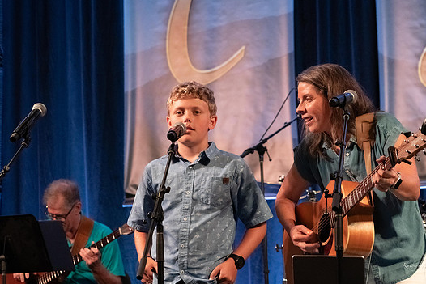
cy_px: 131
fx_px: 1408
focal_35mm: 119
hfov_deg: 17.2
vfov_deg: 11.5
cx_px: 222
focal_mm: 108
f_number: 6.3
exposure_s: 1/250
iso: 6400
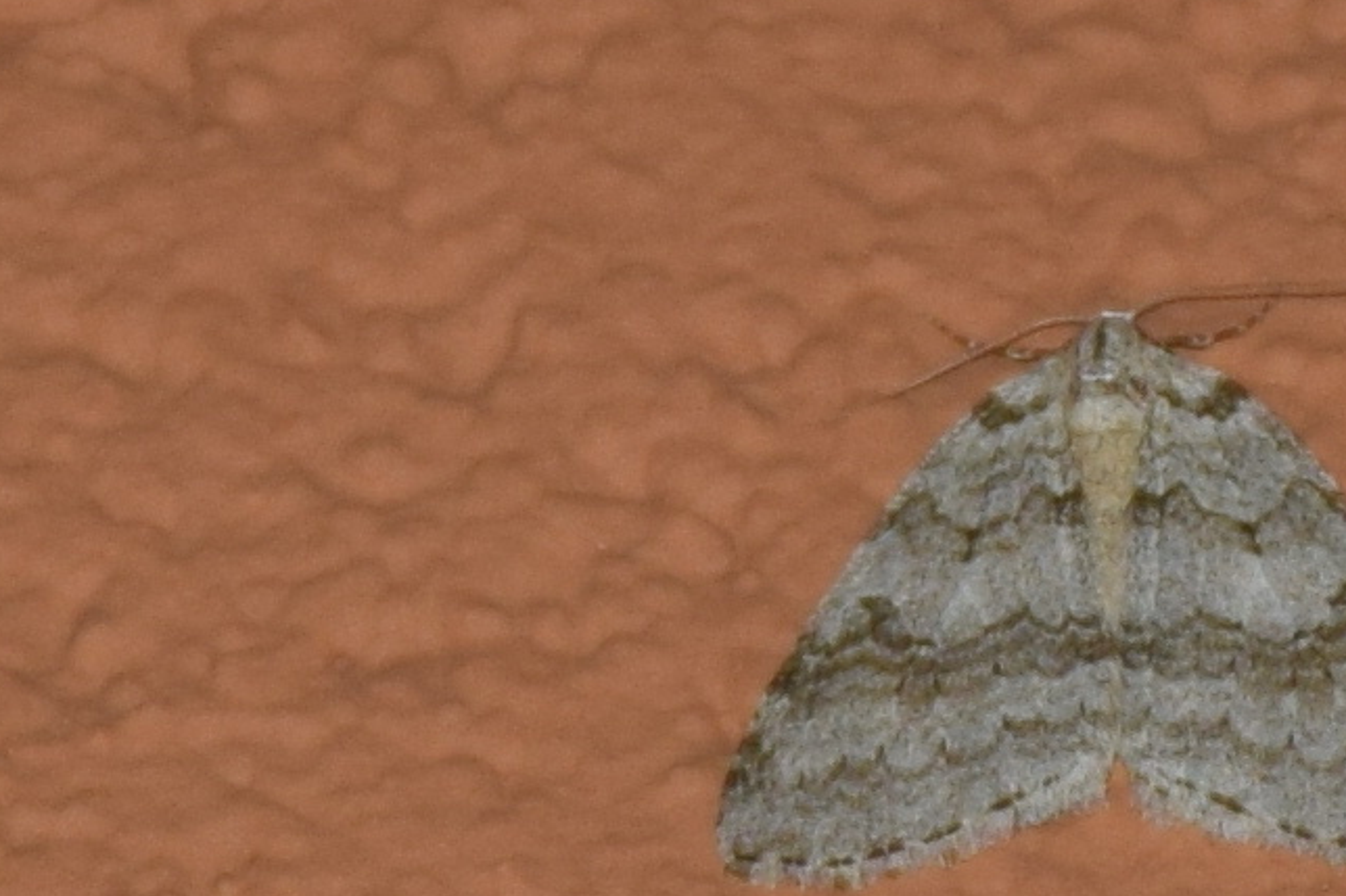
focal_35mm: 235
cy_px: 503
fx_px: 8774
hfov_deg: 8.8
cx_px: 974
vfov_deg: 5.8
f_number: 5.6
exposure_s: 1/60
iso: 320
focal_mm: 105
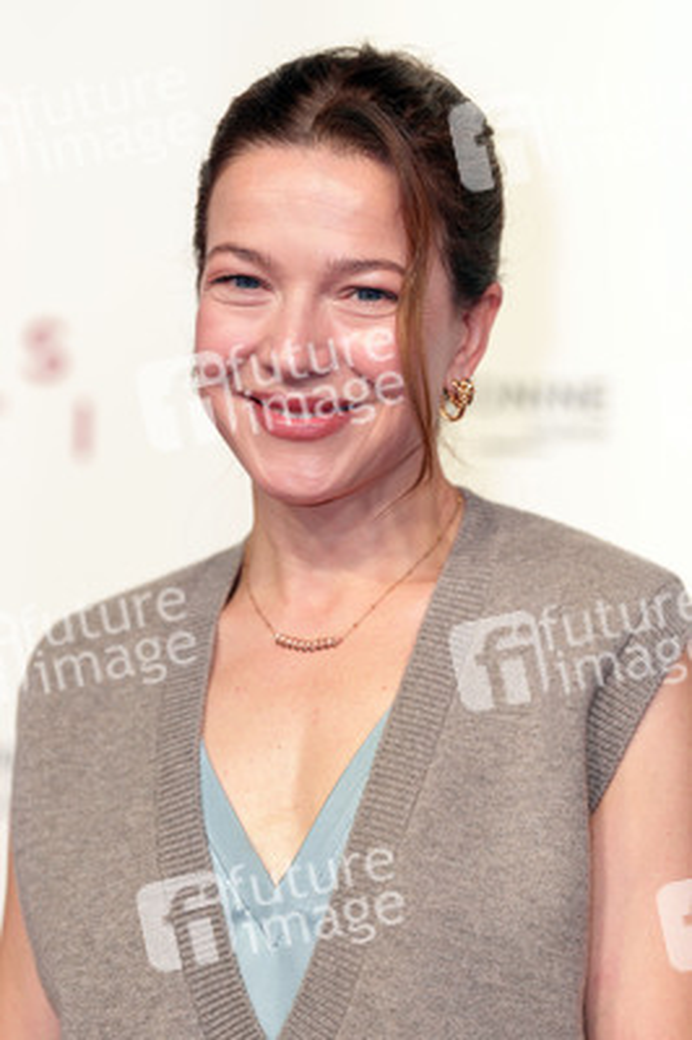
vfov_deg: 14.1
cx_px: 346
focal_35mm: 146
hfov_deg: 9.4
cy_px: 520
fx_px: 4217
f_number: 3.2
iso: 320
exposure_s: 1/250
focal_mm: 146
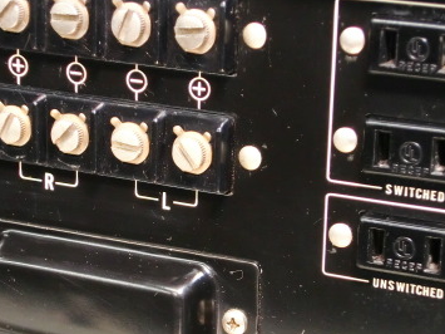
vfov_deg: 12.4
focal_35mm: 119
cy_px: 218
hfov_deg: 16.6
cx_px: 193
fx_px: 1529
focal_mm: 11.7
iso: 400
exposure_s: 1/25
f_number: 4.1
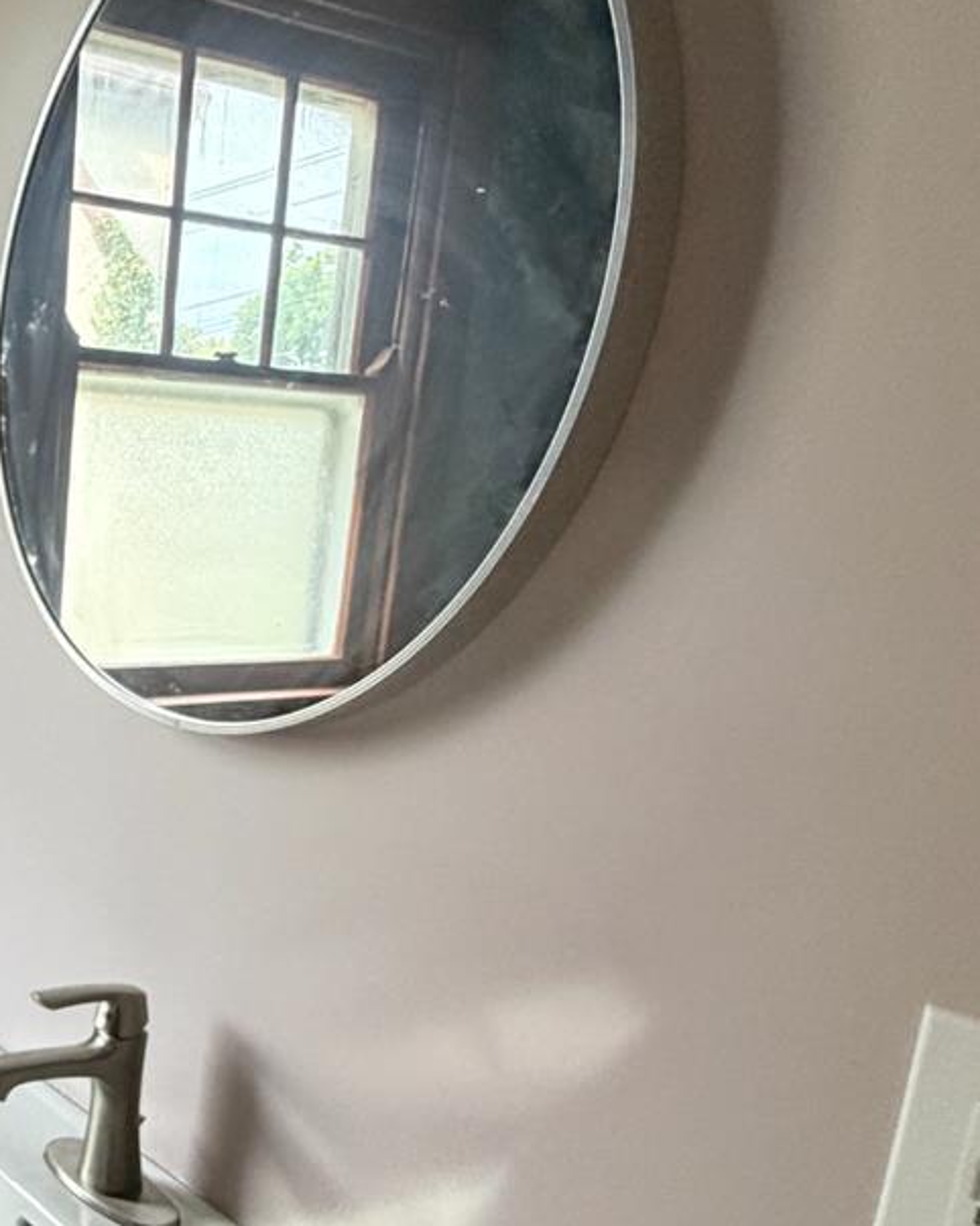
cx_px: -99
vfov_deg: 52.0
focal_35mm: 34
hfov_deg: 36.6
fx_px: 1233
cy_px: 800
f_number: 2.2
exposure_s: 1/60
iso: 400
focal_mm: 2.22
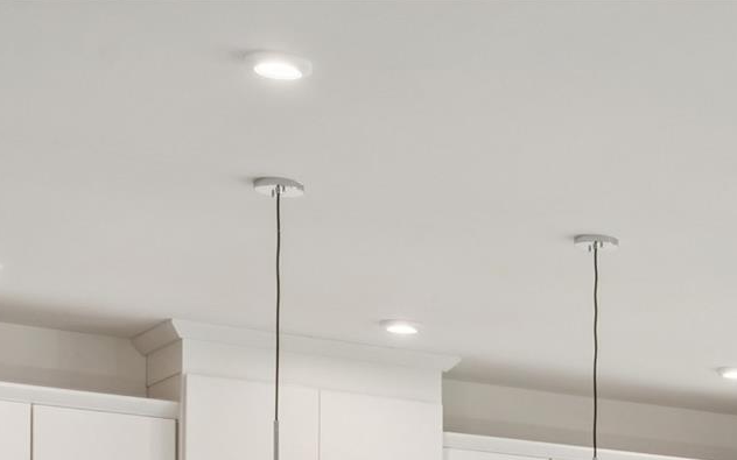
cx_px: 1124
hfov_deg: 17.2
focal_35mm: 109
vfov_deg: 11.3
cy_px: 790
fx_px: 2189
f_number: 7.1
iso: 160
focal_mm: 33
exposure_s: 1/60
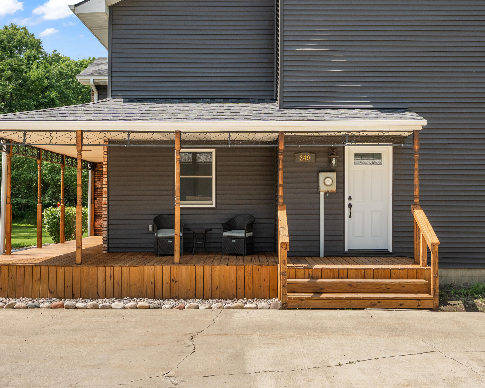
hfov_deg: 44.8
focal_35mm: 41
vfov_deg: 36.5
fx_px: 589
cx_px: 243
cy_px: 194
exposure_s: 1/320
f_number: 5.6
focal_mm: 24
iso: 400
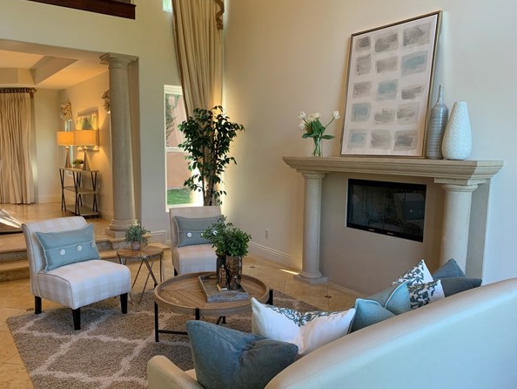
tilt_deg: -6.8
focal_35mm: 28
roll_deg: -0.2
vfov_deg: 49.7
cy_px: 207
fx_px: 418
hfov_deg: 63.4
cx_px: 243
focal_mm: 4.25
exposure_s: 1/60
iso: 100
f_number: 1.8
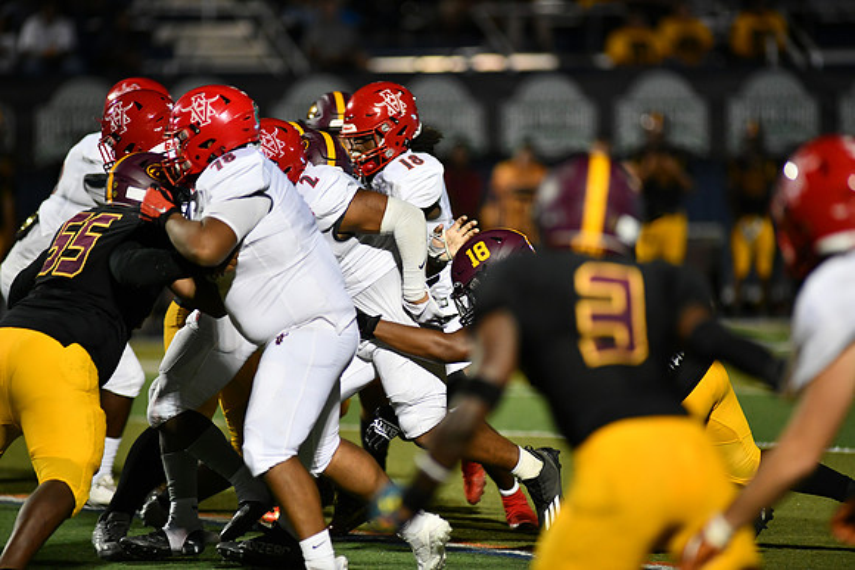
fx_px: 7126
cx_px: 428
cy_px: 285
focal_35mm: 300
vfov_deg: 4.6
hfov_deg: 6.9
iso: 2800
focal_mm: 300
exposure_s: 1/1000
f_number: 2.8
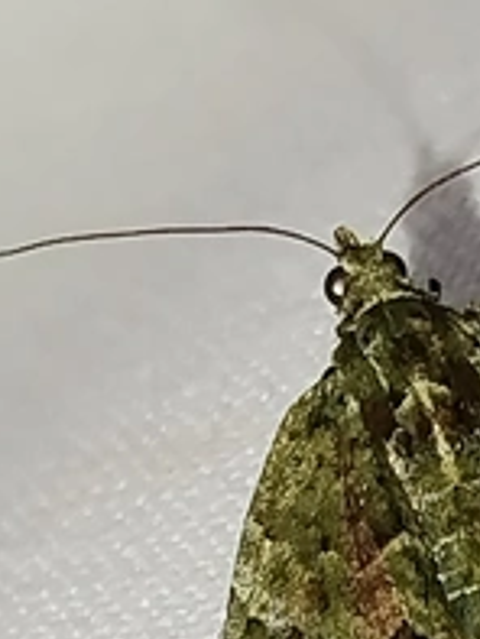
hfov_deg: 5.3
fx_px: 5153
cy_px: 684
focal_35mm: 279
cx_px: 376
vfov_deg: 7.1
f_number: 1.7
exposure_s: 1/50
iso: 80
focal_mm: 5.31
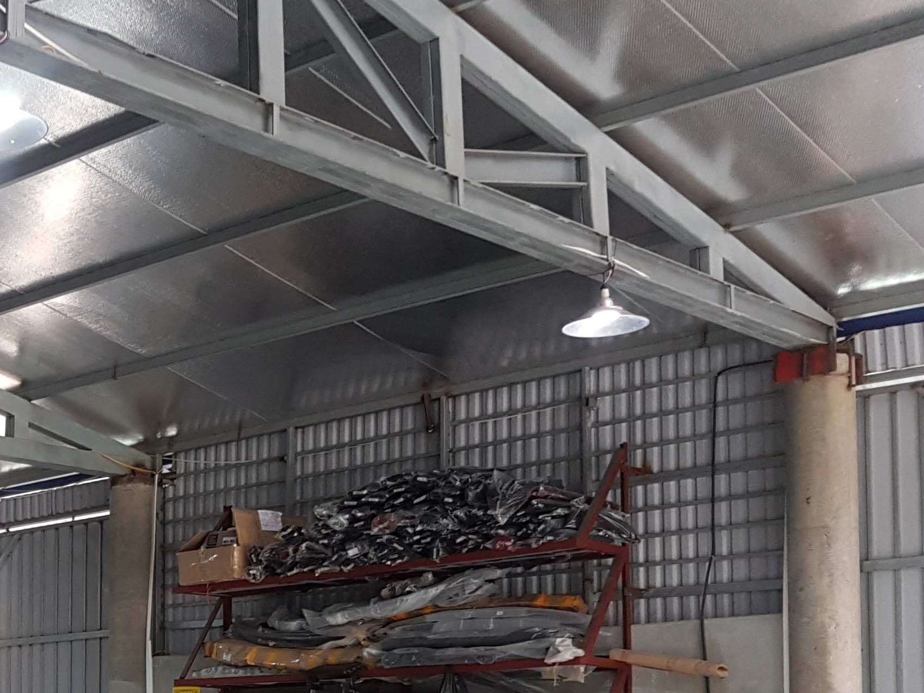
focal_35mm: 62
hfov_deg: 28.1
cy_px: 656
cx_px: -123
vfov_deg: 22.9
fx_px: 1655
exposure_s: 1/50
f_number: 1.7
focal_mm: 4.2
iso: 100
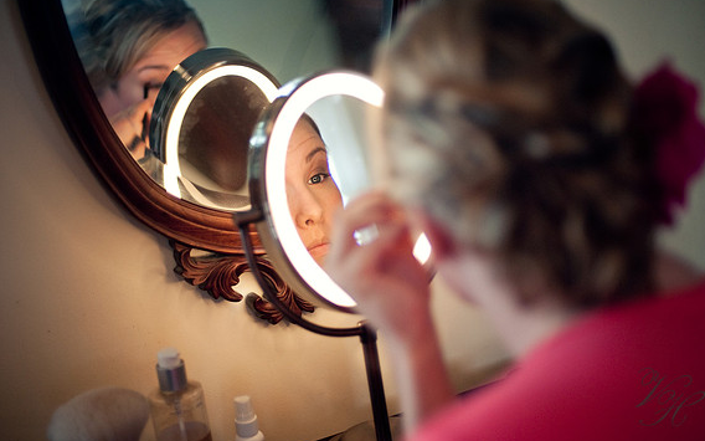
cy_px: 211
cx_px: 359
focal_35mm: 52
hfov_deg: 38.9
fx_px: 999
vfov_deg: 24.9
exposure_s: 1/320
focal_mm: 50
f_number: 1.4
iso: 400
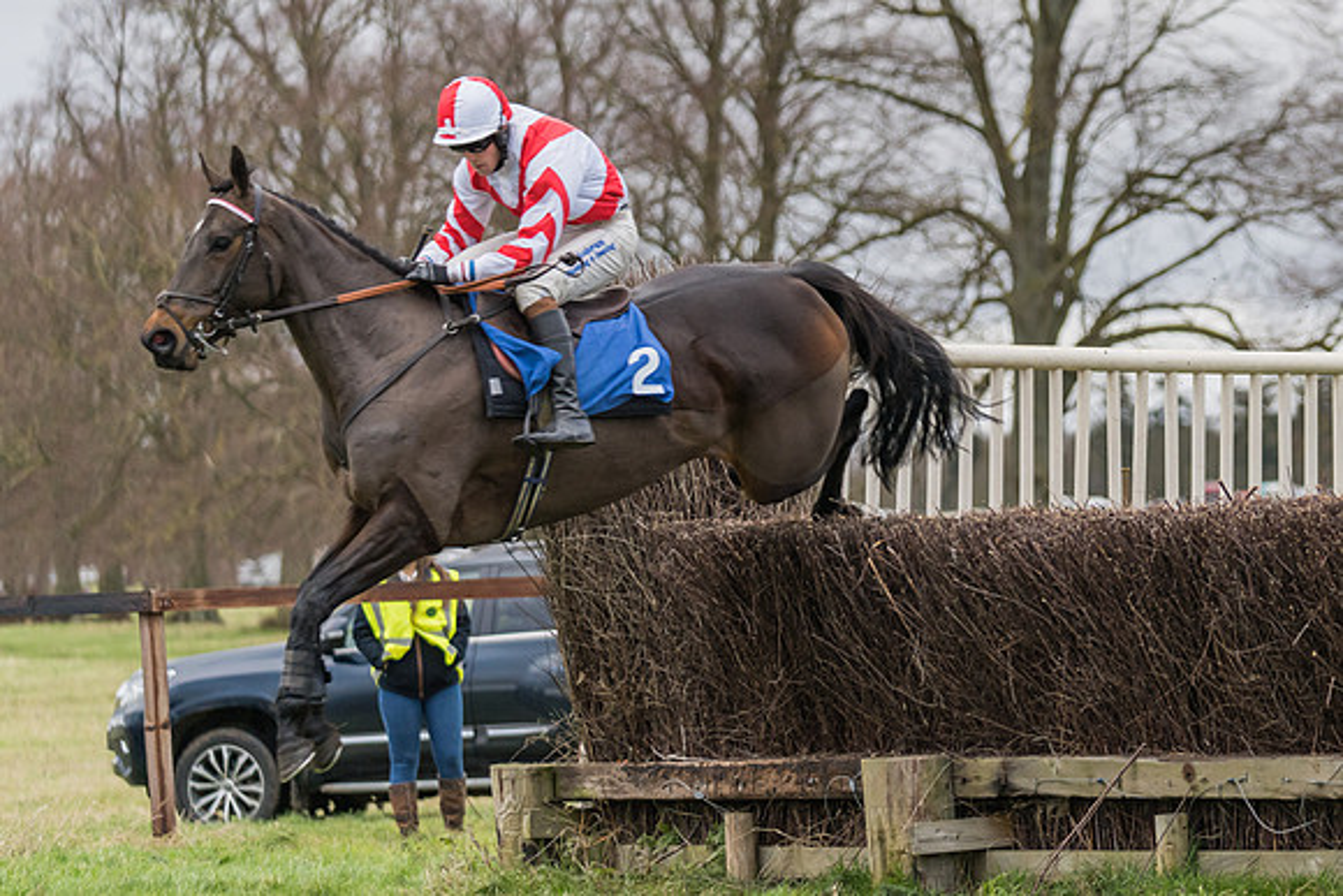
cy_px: 402
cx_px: 1204
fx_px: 7624
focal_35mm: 204
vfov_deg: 6.7
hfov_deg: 10.0
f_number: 2.8
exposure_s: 1/1000
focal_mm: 114
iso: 1000
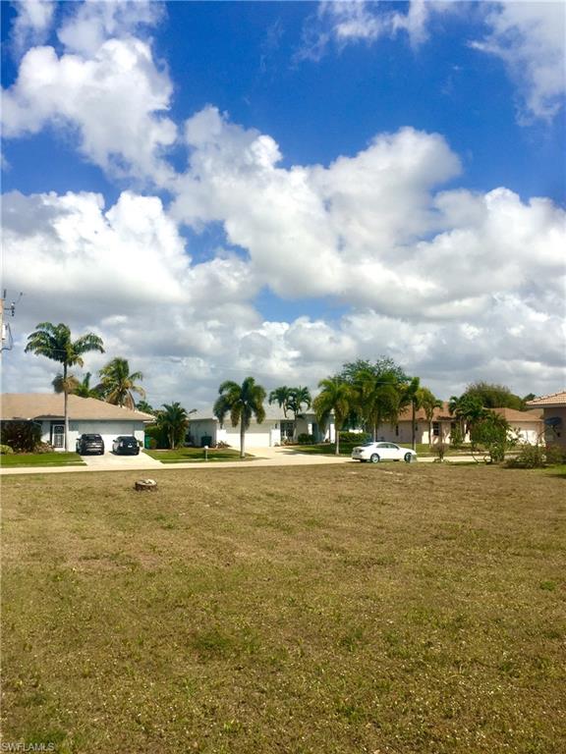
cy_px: 377
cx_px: 283
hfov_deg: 48.2
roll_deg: +0.5
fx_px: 632
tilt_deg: +6.7
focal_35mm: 29
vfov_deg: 61.7
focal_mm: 4.15
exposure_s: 1/3968
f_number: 2.2
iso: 32
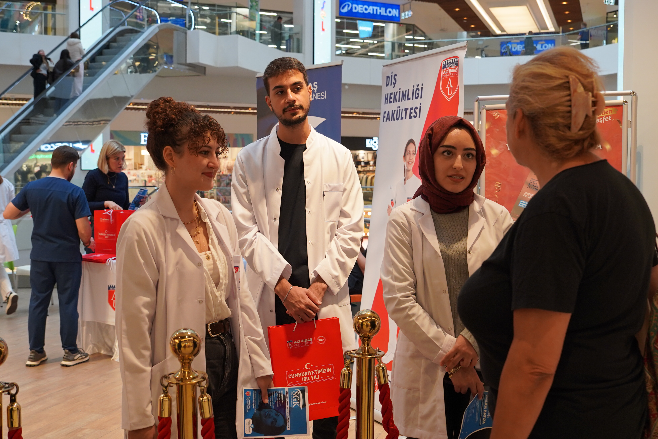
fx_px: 768
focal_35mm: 42
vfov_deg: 31.9
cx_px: 329
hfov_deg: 46.4
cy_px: 220
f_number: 4
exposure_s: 1/160
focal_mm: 28
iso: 800
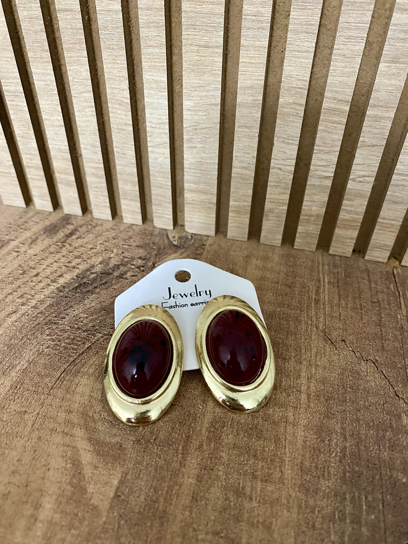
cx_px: 204
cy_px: 272
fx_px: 393
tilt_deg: -47.2
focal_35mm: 25
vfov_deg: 69.4
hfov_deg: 54.9
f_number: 1.8
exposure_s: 1/25
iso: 500
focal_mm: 4.25
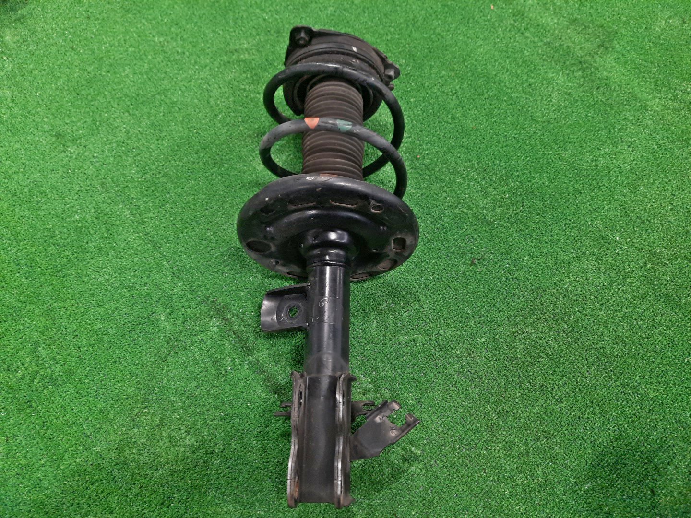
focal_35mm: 25
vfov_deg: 54.9
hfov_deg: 69.4
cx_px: 346
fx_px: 499
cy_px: 259
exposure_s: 1/25
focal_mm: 4.6
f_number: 2
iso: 314
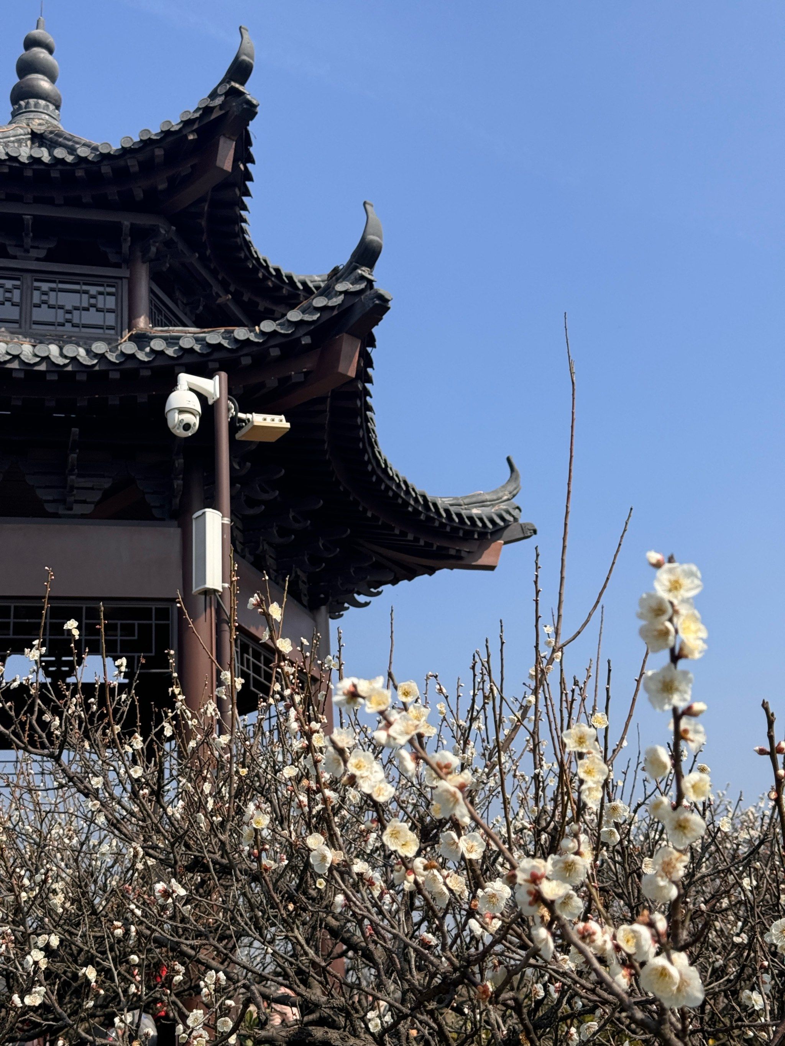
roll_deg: +3.4
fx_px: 1451
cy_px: 523
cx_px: 392
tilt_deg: +24.2
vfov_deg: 39.7
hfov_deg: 30.3
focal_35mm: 48
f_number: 1.78
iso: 64
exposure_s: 1/4608
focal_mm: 6.86
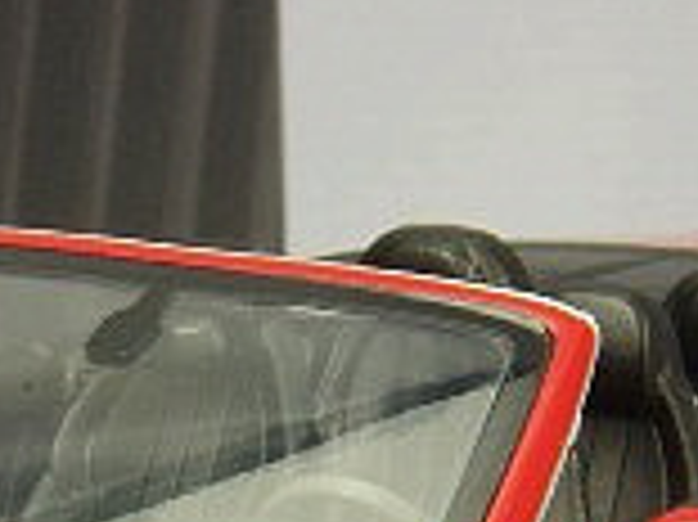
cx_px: 126
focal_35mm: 446
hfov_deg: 4.4
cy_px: 686
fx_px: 8986
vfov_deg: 3.3
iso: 400
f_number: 32
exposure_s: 1
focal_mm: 75
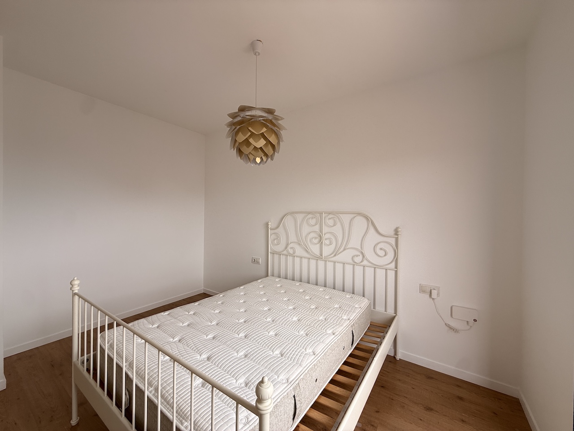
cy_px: 216
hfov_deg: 102.1
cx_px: 287
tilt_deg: -0.8
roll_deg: -0.3
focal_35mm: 14
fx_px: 232
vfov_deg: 85.7
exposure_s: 1/323
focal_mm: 2.22
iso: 50
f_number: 2.2
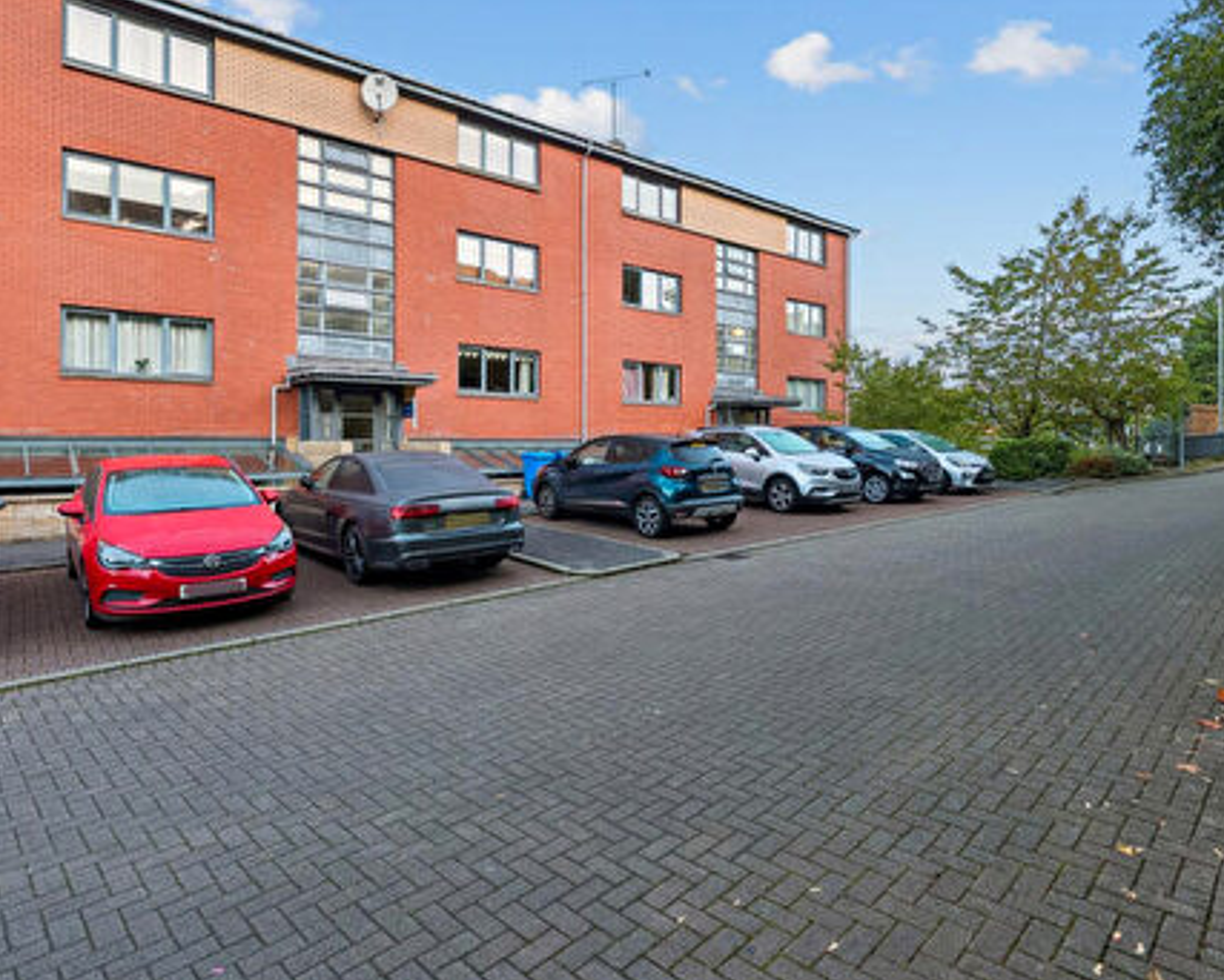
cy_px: 479
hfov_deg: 80.3
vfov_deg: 68.1
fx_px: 725
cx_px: 588
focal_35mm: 20
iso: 100
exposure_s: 1/100
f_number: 3.2
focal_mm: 13
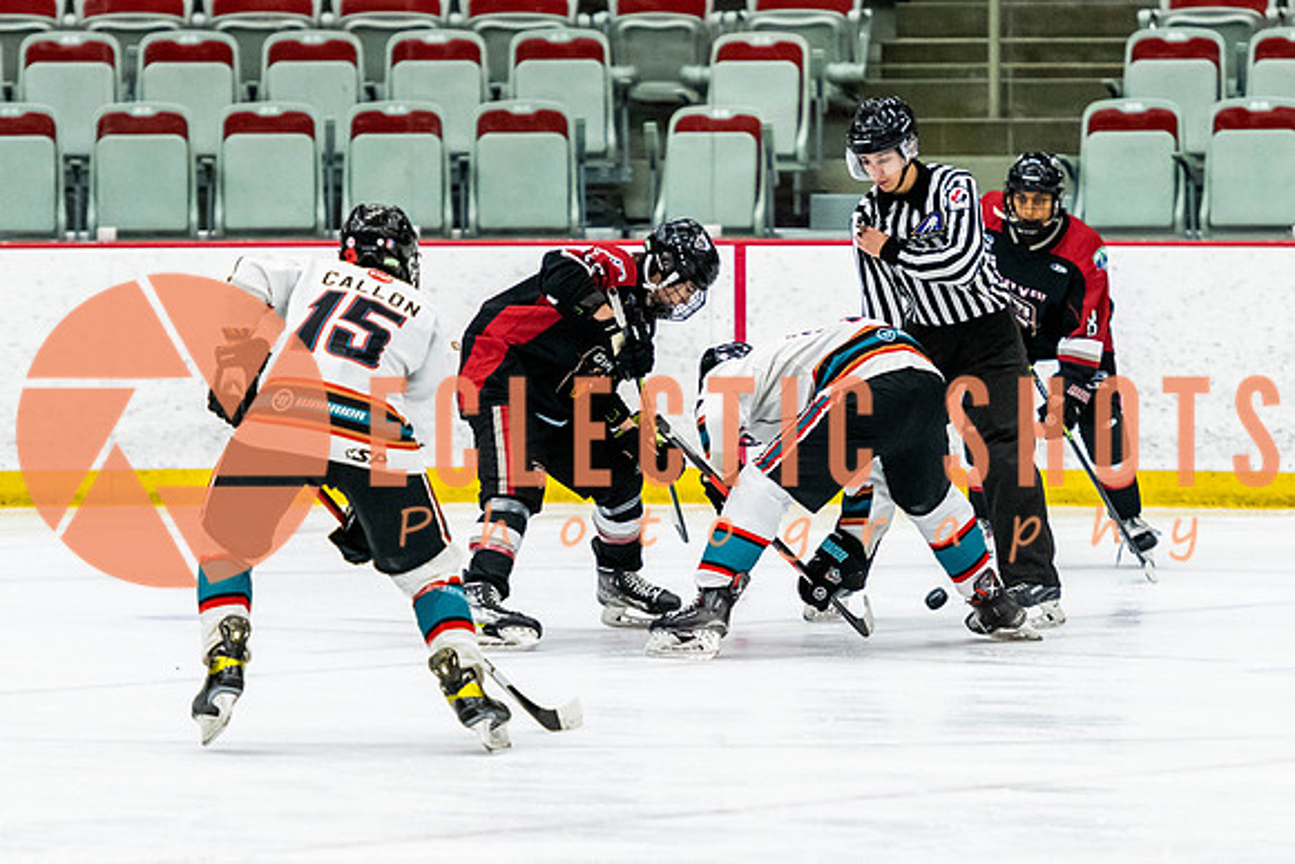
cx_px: 779
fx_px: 9375
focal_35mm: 261
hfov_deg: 7.9
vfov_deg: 5.3
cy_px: 432
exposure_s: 1/640
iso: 2800
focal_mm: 145
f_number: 2.8
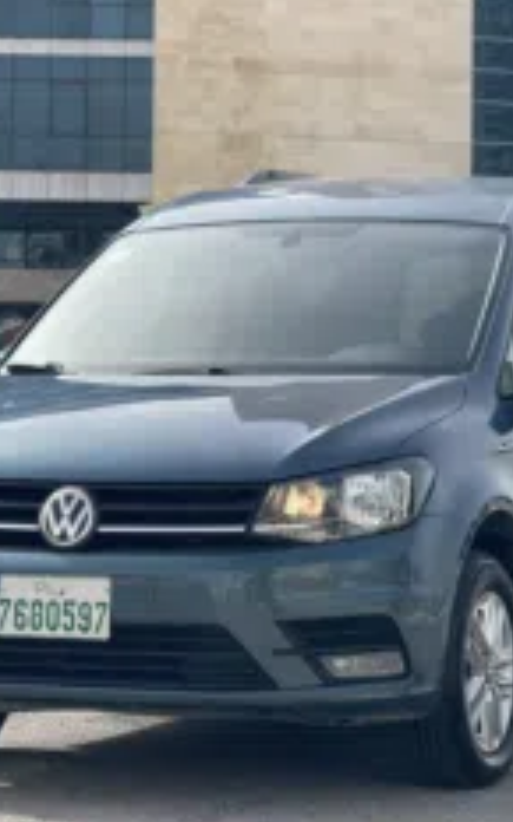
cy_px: 248
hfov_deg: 11.2
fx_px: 2617
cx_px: 308
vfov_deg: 17.8
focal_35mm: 117
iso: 32
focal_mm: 7.5
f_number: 2.2
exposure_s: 1/840
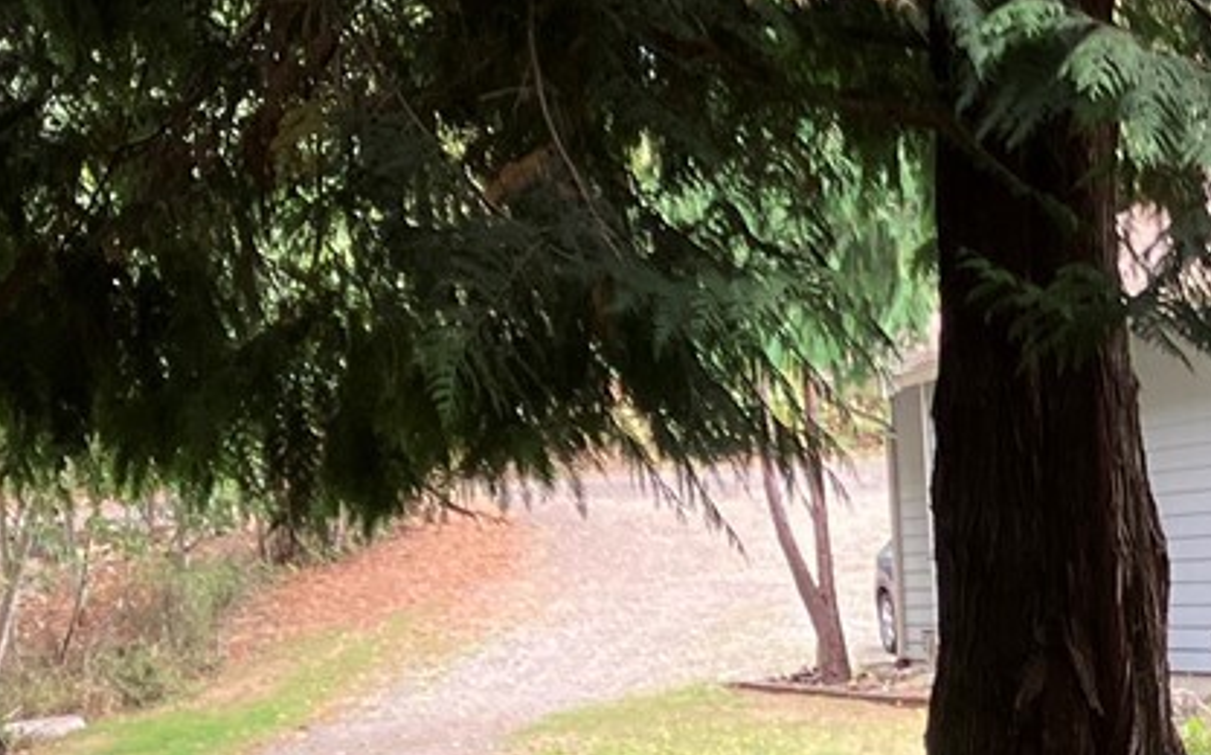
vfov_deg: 11.2
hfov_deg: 17.0
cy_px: 967
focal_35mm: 114
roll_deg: +1.2
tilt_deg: -6.3
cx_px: 1647
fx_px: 3760
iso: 50
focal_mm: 3.99
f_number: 1.8
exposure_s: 1/121
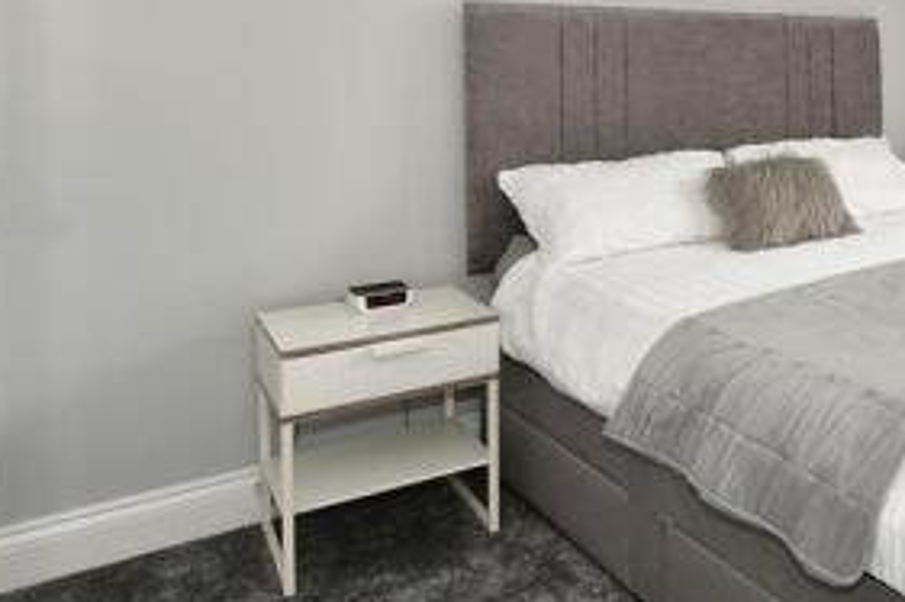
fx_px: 879
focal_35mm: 35
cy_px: 56
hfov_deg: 44.7
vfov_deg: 35.5
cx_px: 937
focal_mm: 10
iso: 250
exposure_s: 1/60
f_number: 5
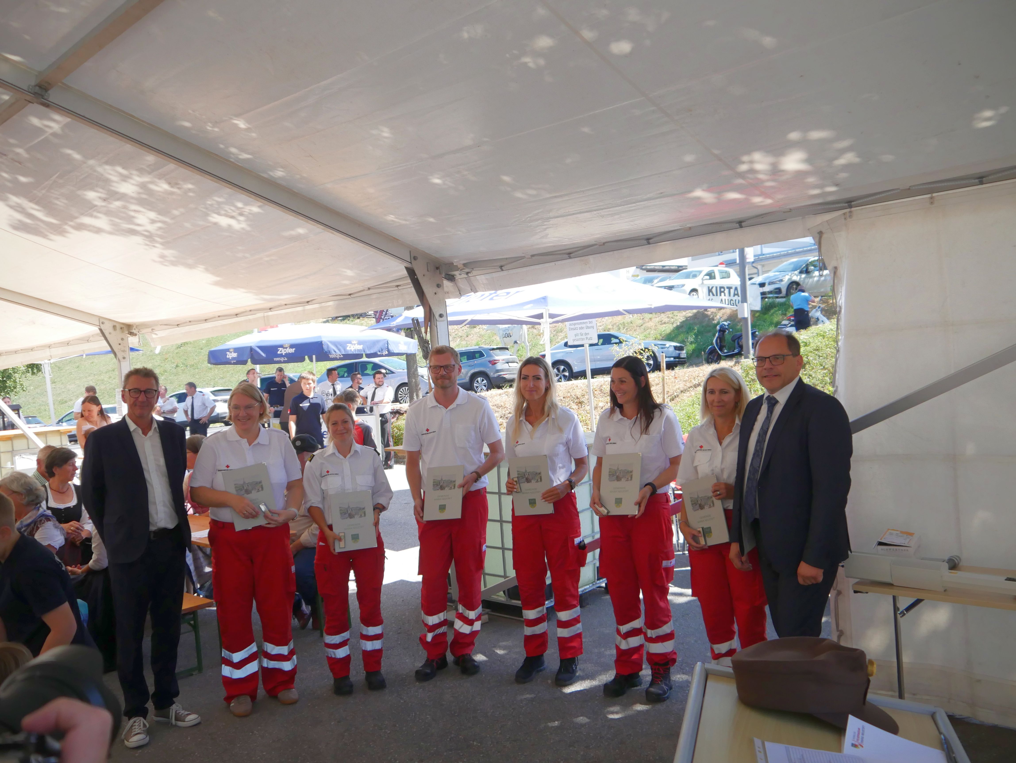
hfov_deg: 63.4
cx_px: 508
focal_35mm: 28
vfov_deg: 49.8
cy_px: 382
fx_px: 822
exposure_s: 1/1300
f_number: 3.5
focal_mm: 14
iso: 640
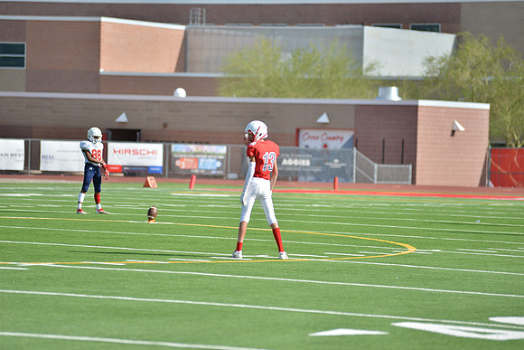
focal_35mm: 200
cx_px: 262
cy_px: 175
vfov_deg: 6.9
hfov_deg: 10.3
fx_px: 2912
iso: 100
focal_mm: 200
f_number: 2.8
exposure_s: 1/1600
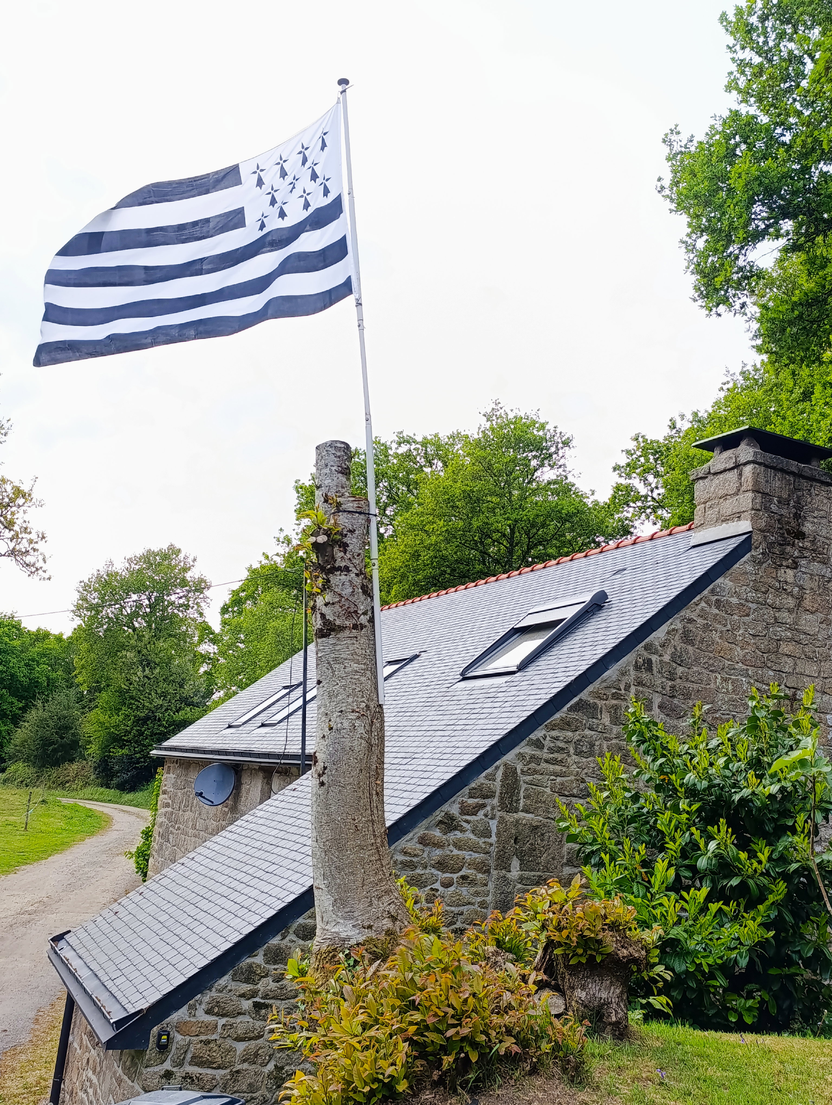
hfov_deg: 46.9
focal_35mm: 30
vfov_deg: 59.9
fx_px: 959
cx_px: 416
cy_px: 552
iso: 50
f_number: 1.6
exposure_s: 1/225
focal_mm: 6.14
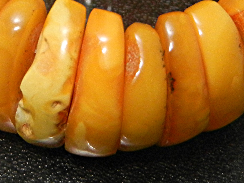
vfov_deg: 14.8
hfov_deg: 20.1
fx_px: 684
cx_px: 76
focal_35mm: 97
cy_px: -33
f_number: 7.4
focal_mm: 7.1
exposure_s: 1/30
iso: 619
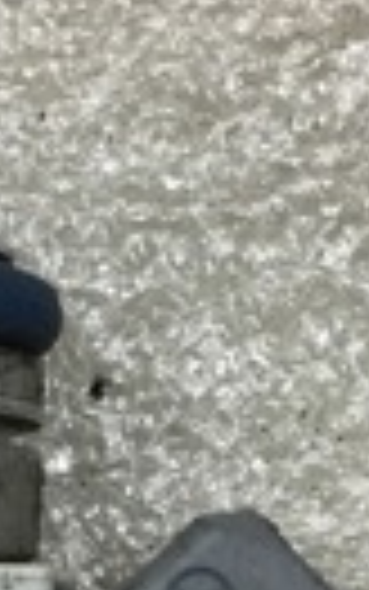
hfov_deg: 11.5
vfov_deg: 18.1
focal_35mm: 113
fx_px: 1816
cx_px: 58
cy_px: 563
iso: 125
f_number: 2.2
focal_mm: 4.15
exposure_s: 1/33
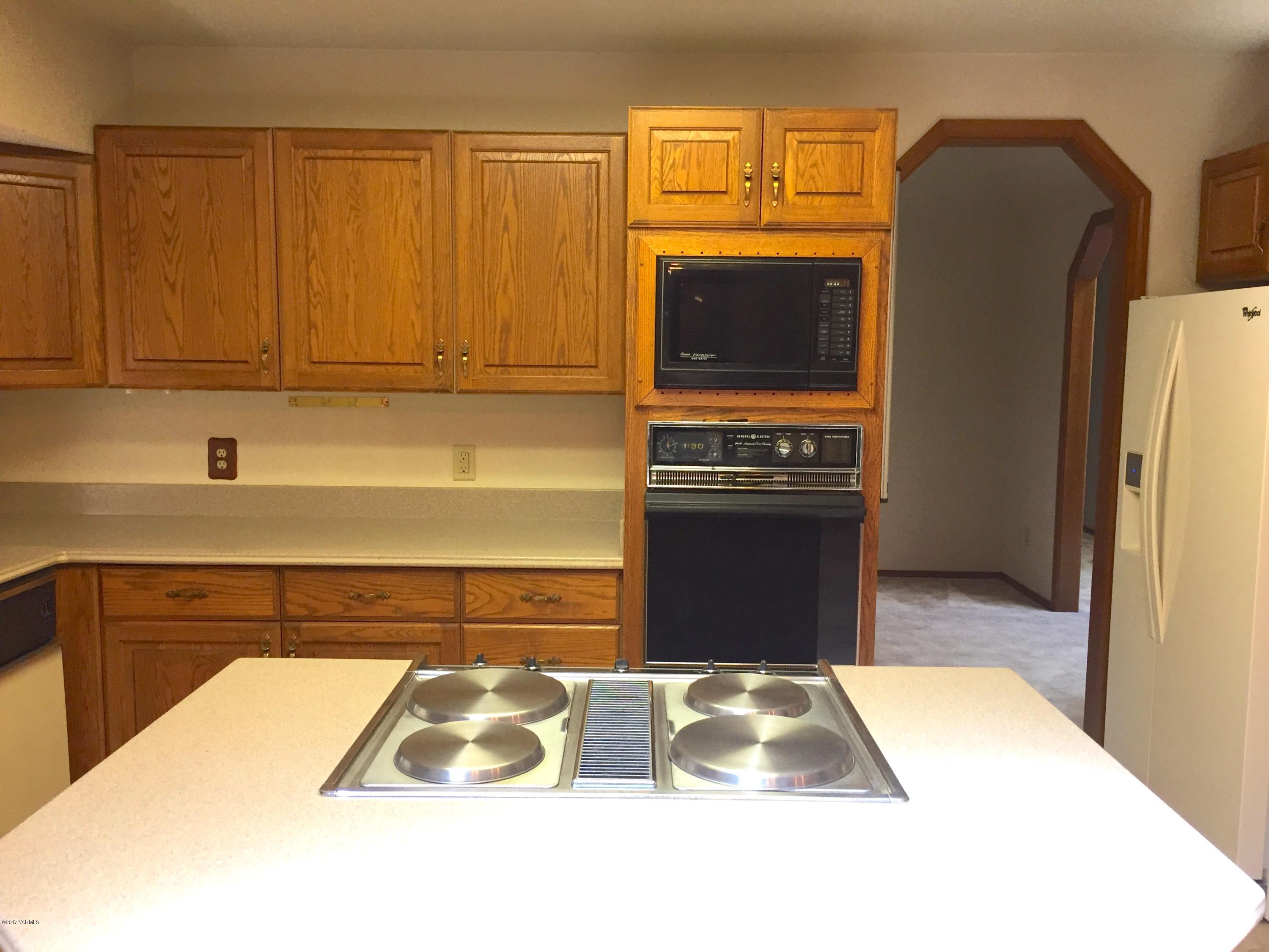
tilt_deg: -5.7
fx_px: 1063
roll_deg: -2.6
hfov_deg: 61.7
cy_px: 476
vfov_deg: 48.2
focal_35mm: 29
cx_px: 634
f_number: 2.2
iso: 40
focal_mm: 4.15
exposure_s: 1/30
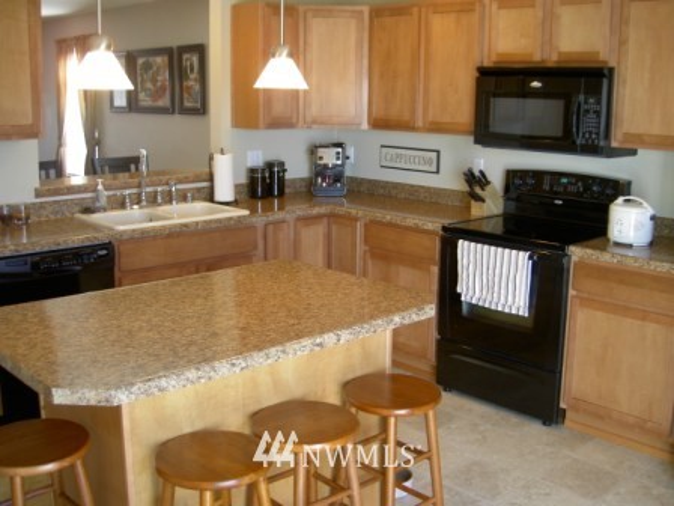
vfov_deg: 36.8
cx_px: 337
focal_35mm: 39
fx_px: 759
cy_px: 253
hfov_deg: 47.9
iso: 100
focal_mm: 8
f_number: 2.8
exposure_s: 1/8
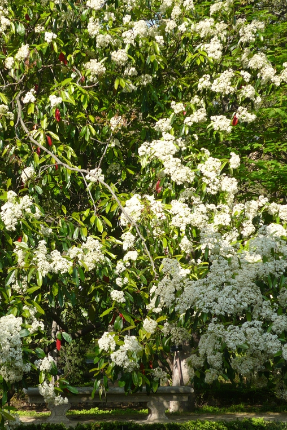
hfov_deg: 16.8
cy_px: 216
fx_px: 969
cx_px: 88
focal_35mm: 81
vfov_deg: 25.1
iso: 100
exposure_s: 1/400
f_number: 3.5
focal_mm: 9.6
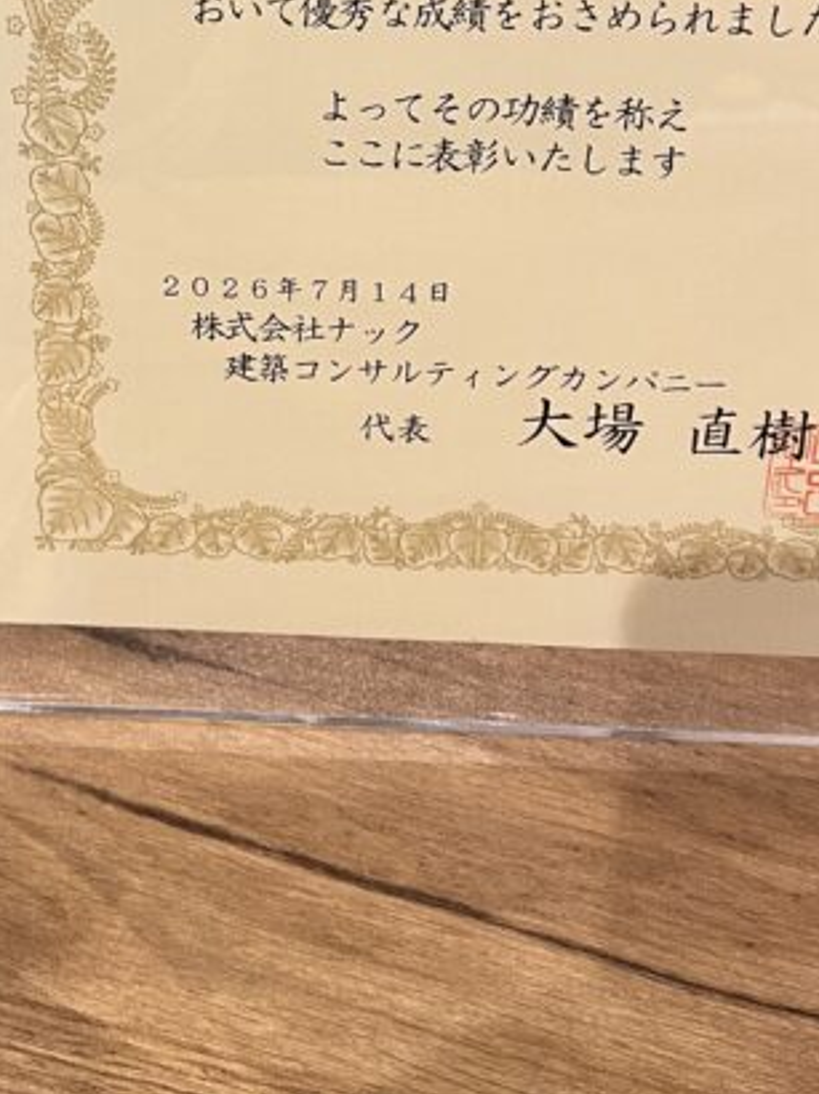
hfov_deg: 22.4
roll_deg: +0.9
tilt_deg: -35.4
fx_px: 2053
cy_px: 149
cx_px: 203
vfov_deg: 28.9
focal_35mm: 65
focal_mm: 5.1
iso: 100
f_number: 1.6
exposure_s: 1/60
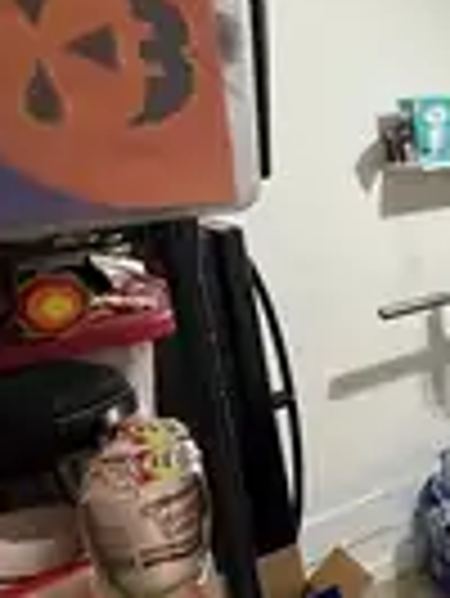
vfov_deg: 44.7
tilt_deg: -12.3
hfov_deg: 26.2
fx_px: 727
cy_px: 274
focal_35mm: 42
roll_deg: +4.0
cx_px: 657
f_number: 2.2
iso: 320
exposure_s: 1/60
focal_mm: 2.22
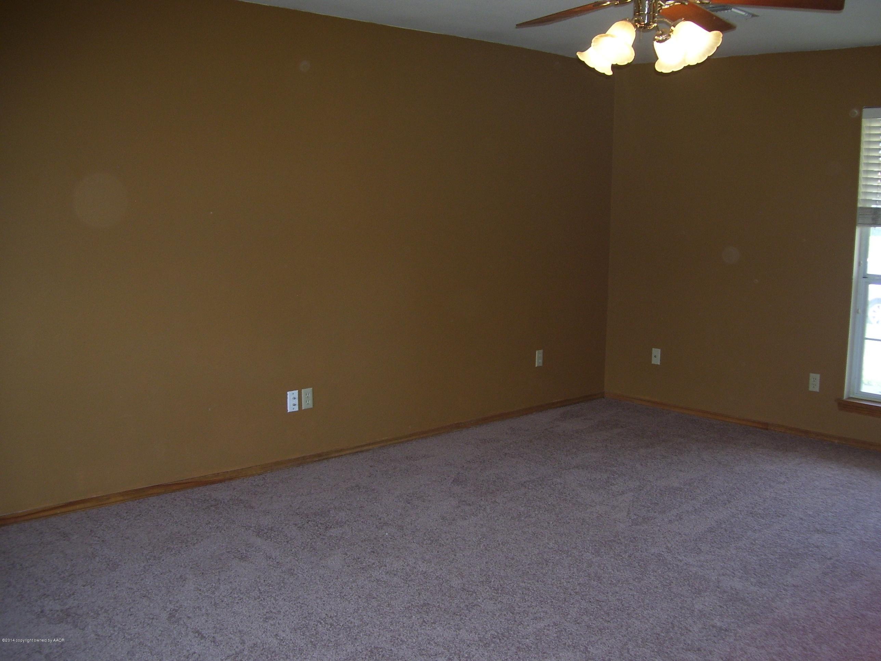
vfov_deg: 38.7
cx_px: 440
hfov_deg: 50.1
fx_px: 942
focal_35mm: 37
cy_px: 330
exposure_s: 1/60
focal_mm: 6
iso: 80
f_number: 2.7
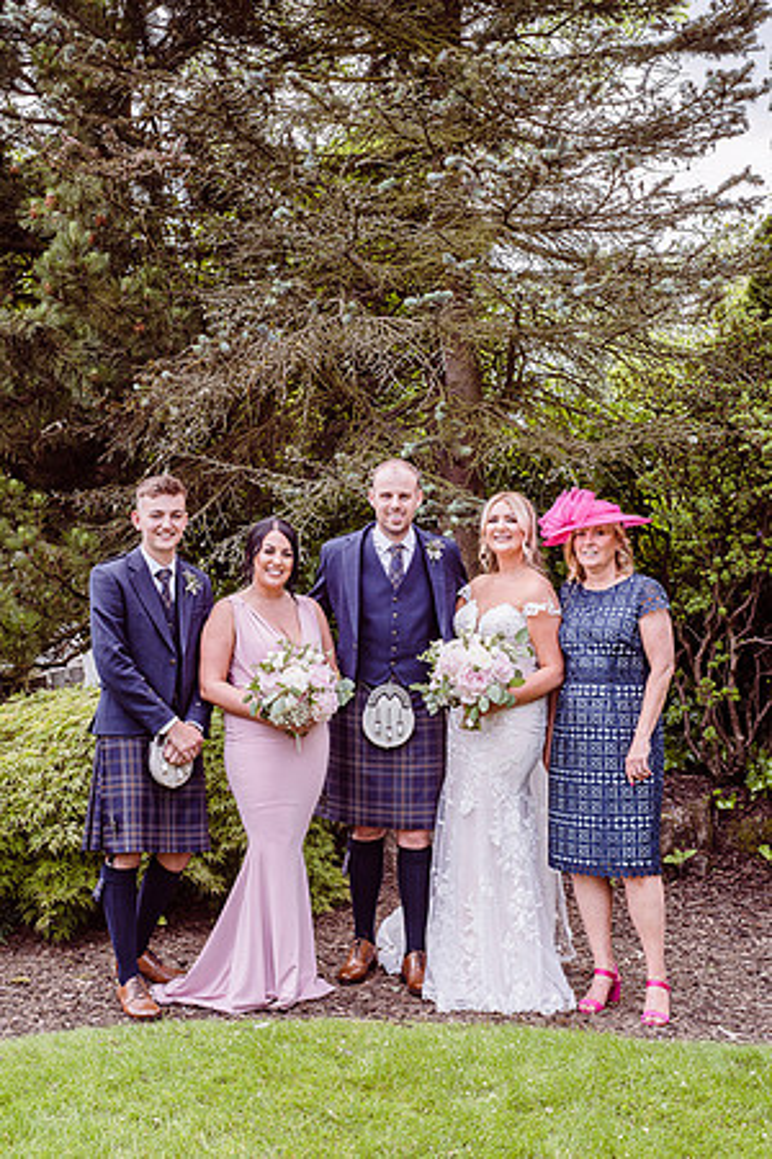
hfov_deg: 27.0
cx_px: 386
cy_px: 580
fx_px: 1608
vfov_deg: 39.6
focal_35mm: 50
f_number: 8
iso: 250
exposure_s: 1/100
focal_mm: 50
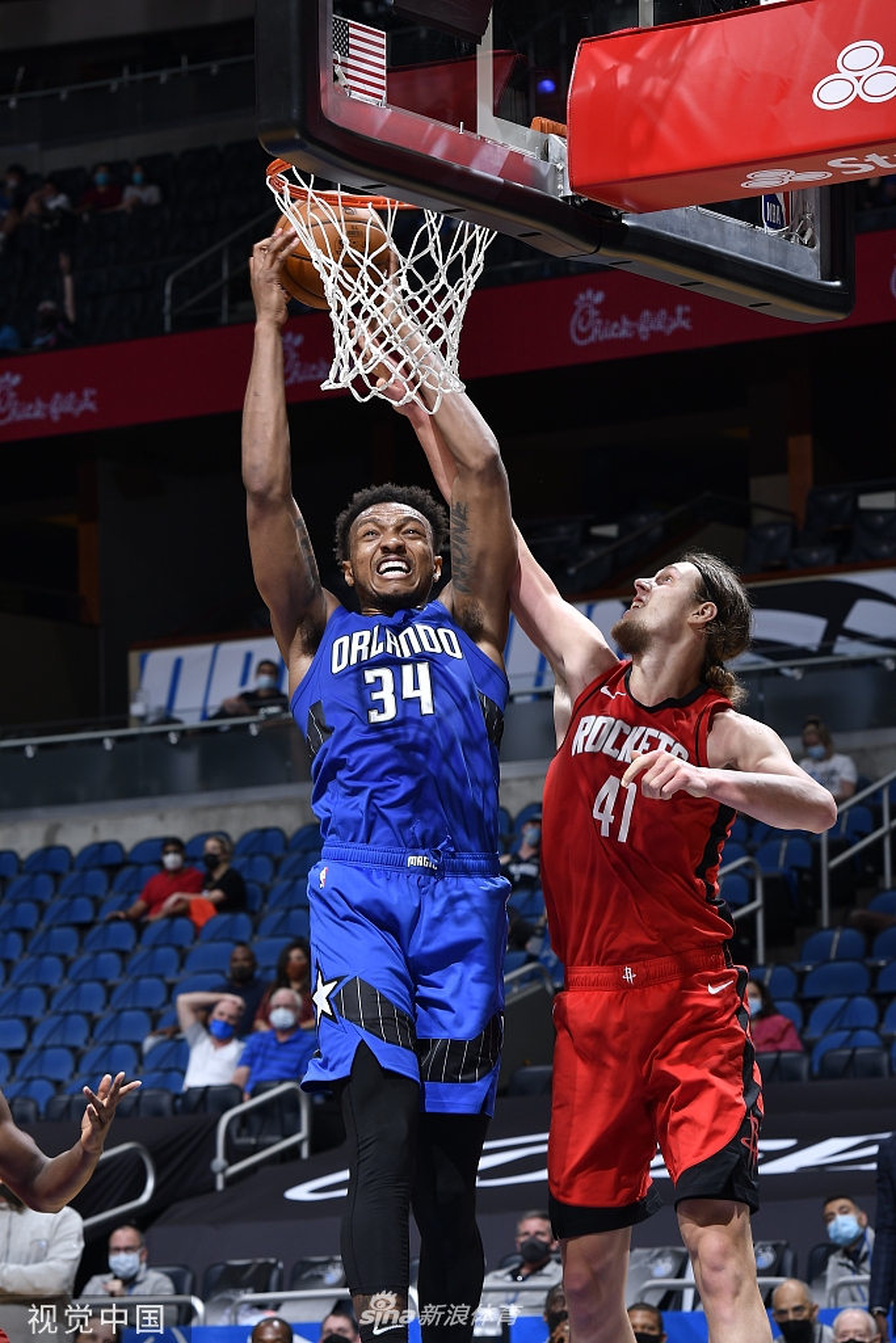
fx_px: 5710
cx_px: 448
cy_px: 672
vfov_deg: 13.4
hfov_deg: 9.0
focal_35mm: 153
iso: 160
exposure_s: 1/250
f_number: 6.3
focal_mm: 102
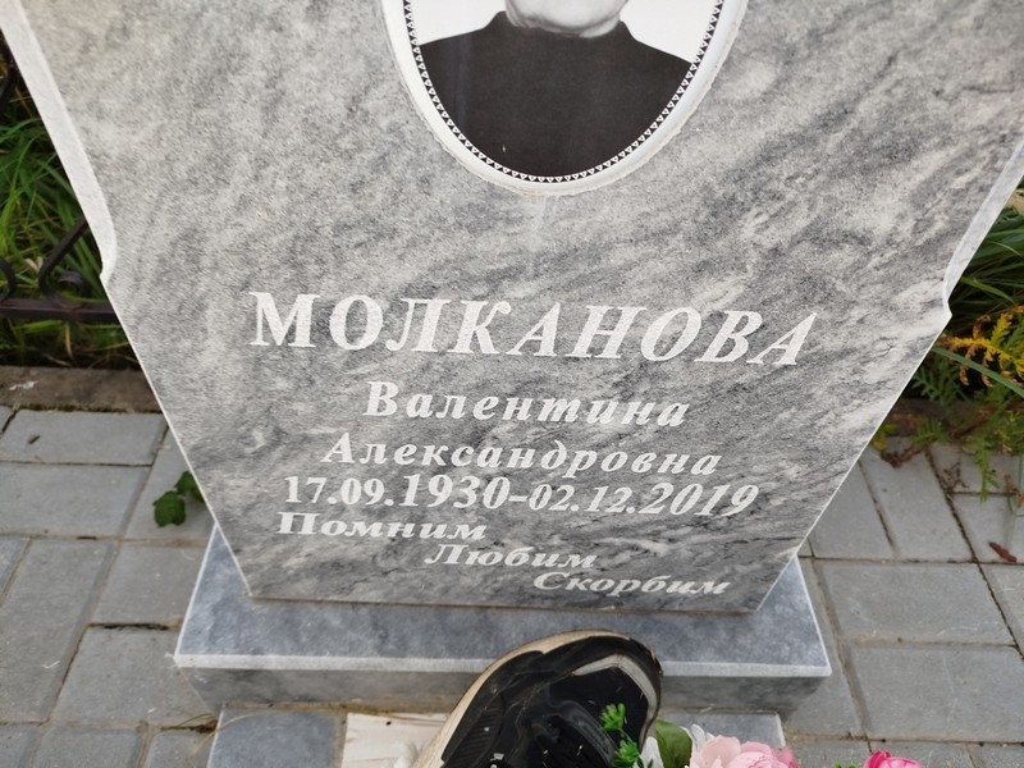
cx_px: 512
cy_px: 384
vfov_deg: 56.8
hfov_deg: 71.6
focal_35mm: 24
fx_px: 710
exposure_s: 1/50
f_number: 1.7
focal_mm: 5.31
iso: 125
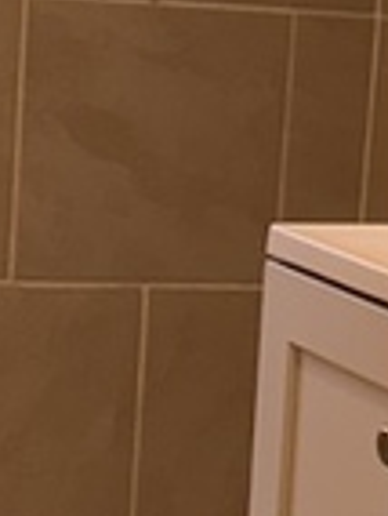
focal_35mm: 182
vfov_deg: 10.8
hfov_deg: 8.1
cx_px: 388
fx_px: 2712
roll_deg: -4.8
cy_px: 436
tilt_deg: -12.0
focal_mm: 6.76
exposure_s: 1/120
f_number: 1.78
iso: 160
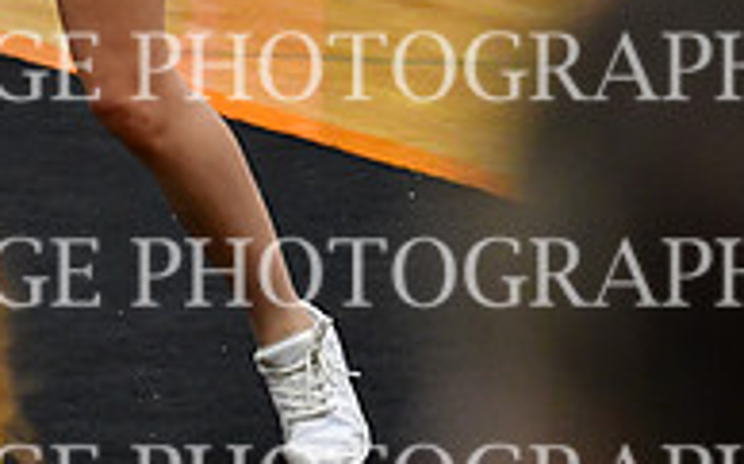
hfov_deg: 3.2
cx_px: 105
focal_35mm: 663
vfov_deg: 2.0
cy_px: -449
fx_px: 13435
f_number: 4
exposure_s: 1/500
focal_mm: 145
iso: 4000
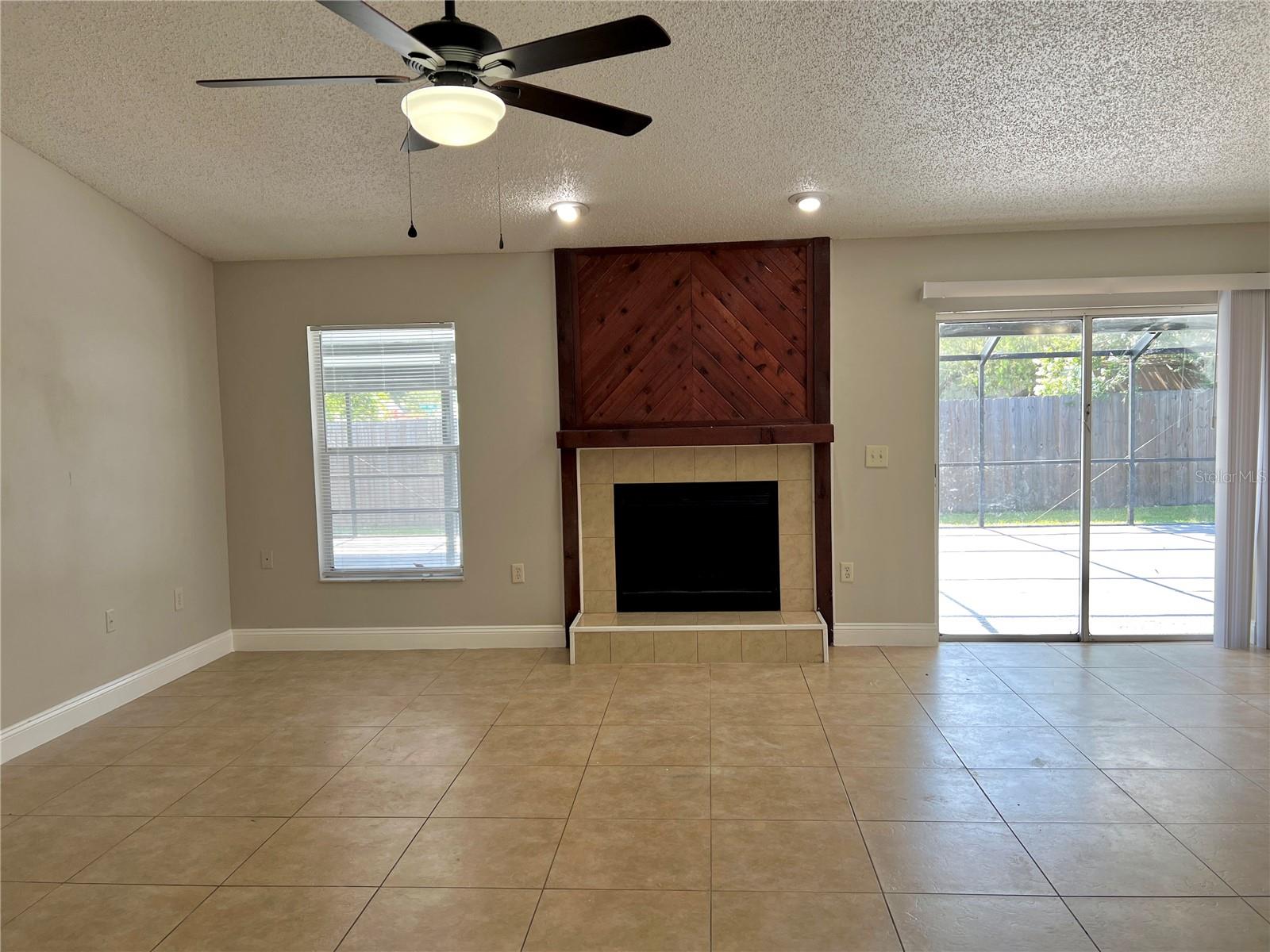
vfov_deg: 53.1
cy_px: 476
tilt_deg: -5.6
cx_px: 635
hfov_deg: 67.3
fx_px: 954
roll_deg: +0.9
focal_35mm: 26
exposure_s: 1/120
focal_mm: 5.7
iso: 40
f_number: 1.5
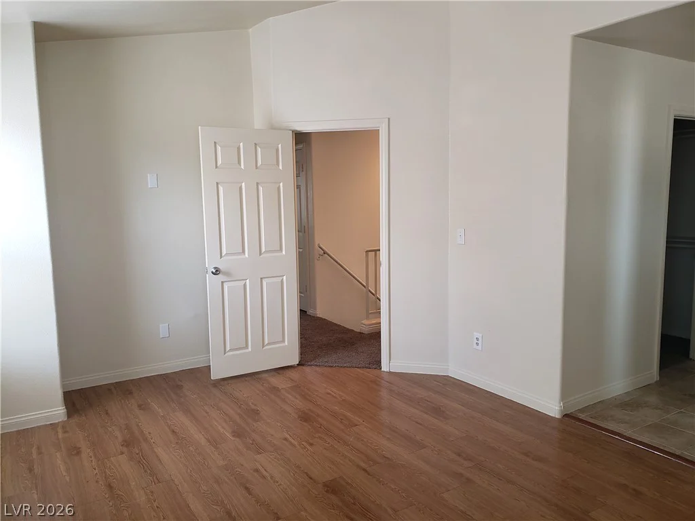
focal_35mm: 26
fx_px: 522
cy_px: 260
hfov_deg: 67.3
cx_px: 348
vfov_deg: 53.1
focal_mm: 4.3
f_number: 2.4
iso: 160
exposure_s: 1/60
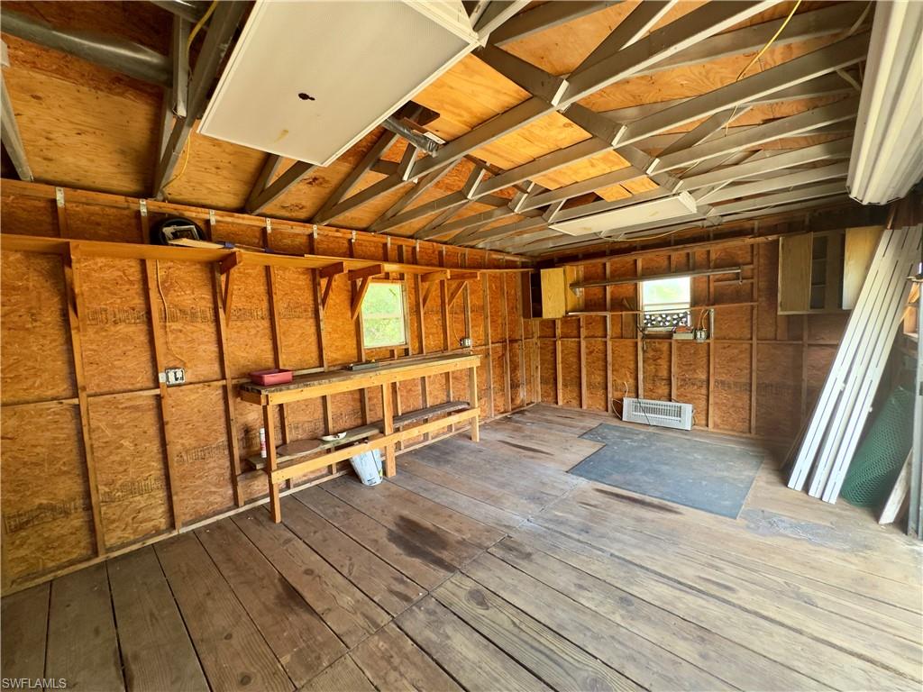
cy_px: 346
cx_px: 462
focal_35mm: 14
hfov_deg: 102.1
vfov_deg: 85.7
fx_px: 373
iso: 200
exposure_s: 1/99
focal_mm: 2.22
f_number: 2.2
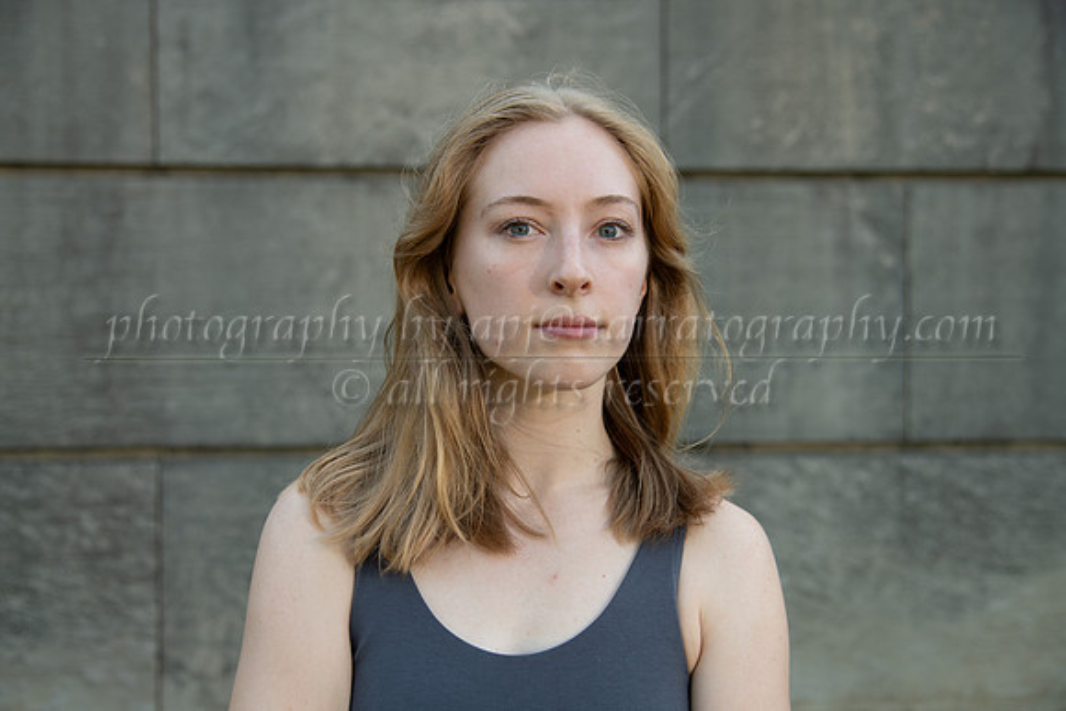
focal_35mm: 45
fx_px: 1333
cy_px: 356
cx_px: 533
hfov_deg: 43.6
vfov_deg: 29.9
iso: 200
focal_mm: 44
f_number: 4
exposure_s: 1/400
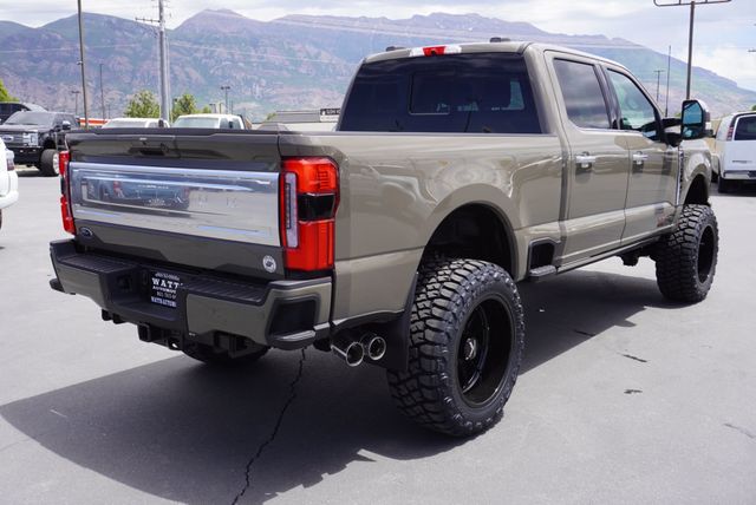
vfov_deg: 38.4
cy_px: 252
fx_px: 725
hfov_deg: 55.1
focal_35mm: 34
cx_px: 378
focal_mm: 23
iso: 100
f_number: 9
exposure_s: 1/125
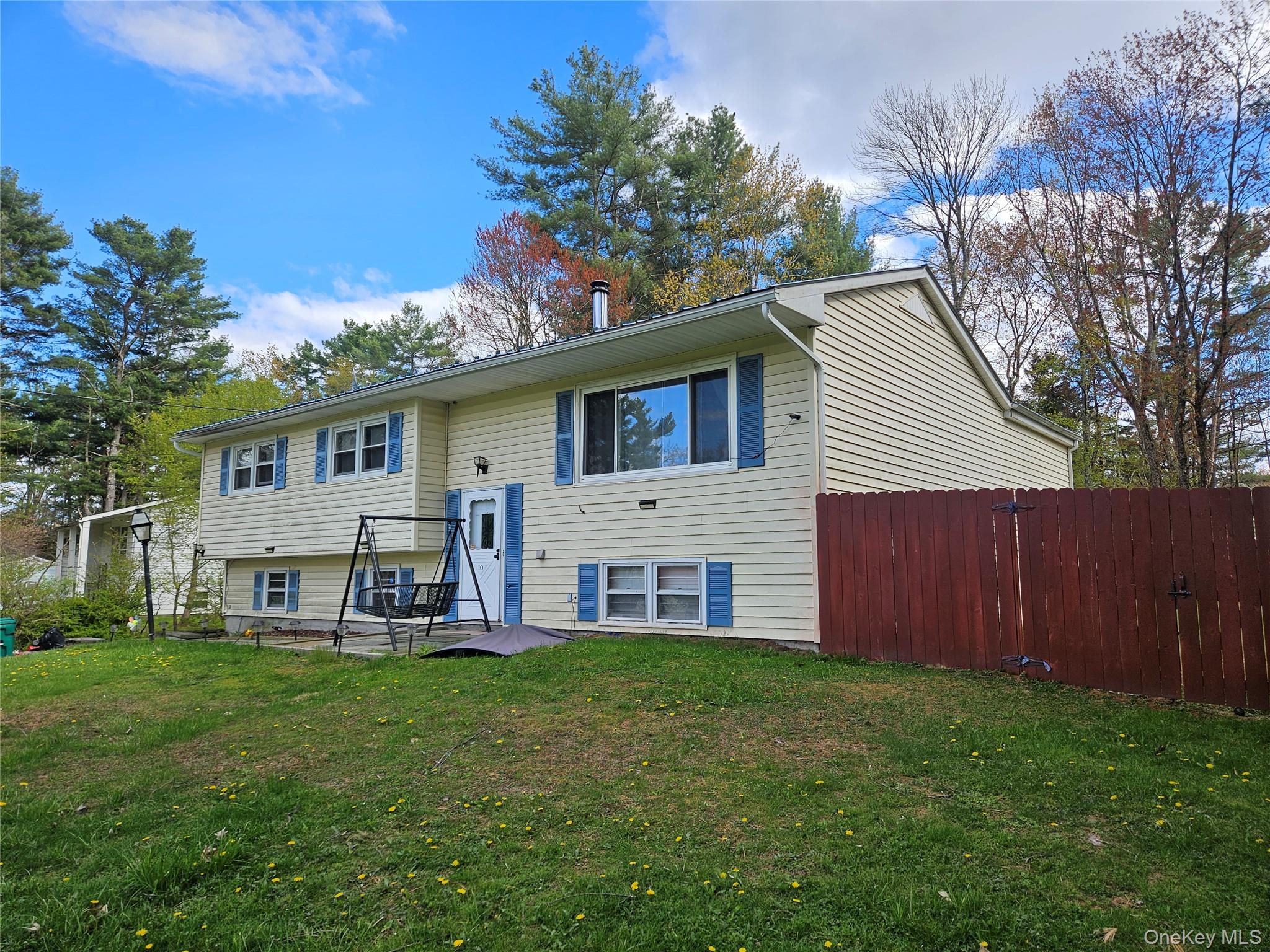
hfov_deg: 73.9
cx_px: 635
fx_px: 844
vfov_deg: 58.9
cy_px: 476
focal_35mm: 23
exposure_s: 1/836
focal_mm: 5.4
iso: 25
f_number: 1.8
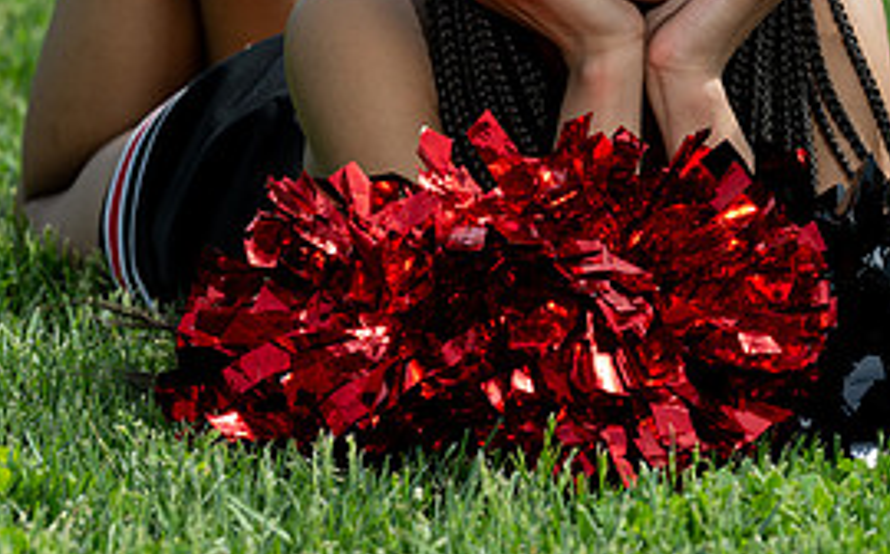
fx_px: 10853
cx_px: 688
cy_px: -149
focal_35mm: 448
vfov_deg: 2.9
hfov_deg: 4.7
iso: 80
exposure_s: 1/200
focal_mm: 155
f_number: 6.3
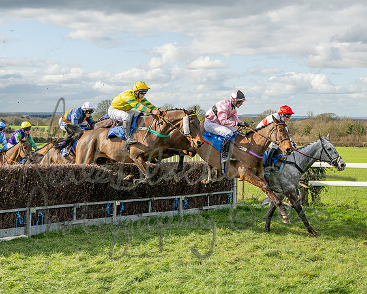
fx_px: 748
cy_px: 132
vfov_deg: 22.2
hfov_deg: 27.5
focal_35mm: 69
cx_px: 153
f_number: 4
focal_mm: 35
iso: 200
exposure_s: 1/1250
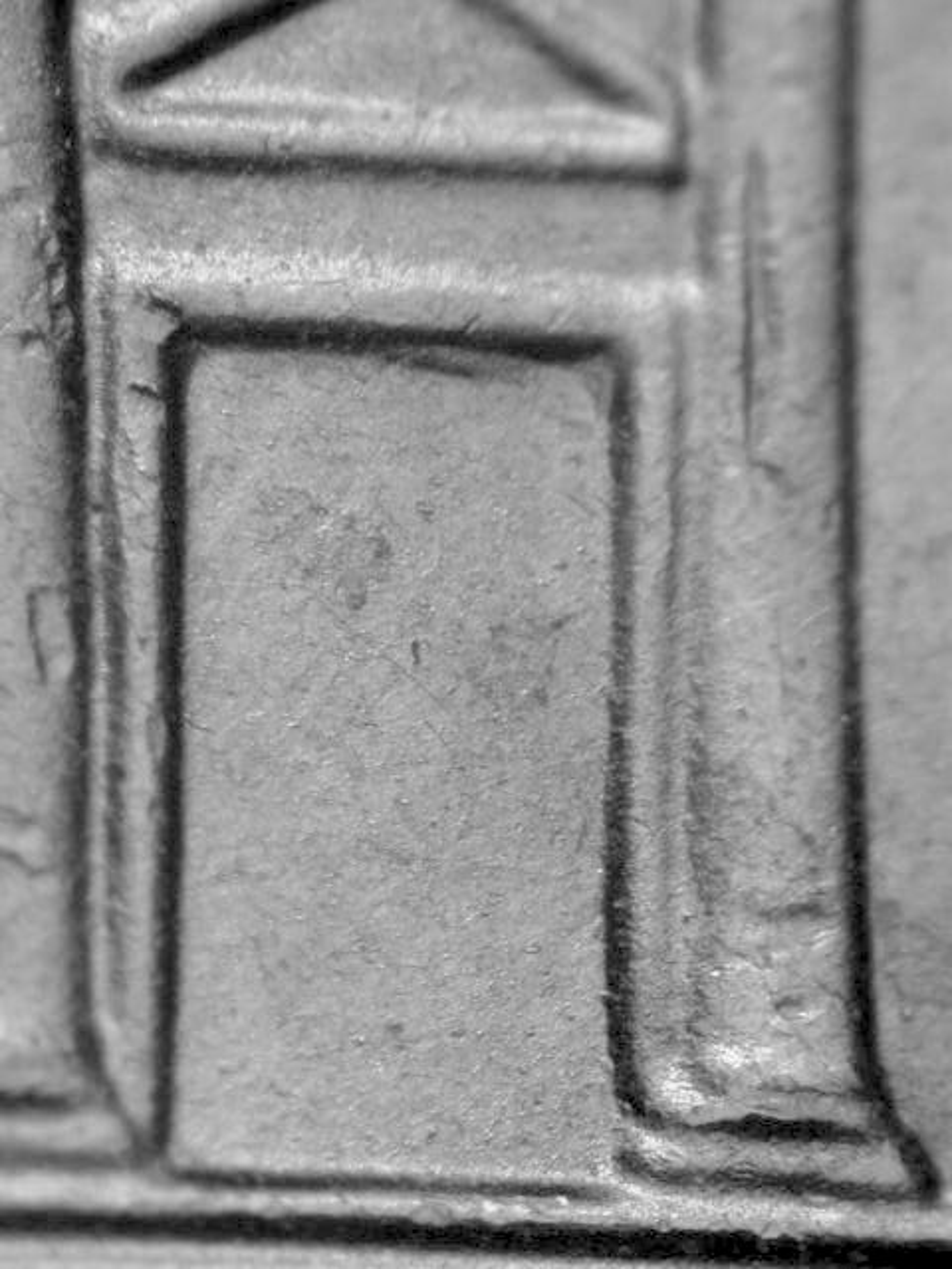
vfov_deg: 12.8
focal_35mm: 154
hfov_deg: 9.6
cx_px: 476
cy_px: 634
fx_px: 5647
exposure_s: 1/10.3
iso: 100
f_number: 5.1
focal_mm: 32
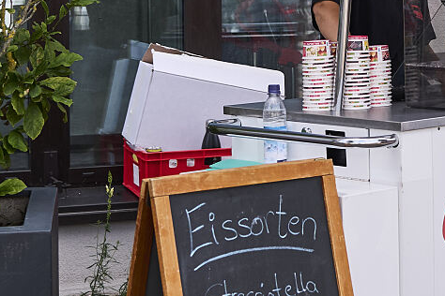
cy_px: -32
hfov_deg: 15.4
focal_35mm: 129
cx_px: 525
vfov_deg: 10.5
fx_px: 1594
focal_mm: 34
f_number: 3.5
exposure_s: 1/1000
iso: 250
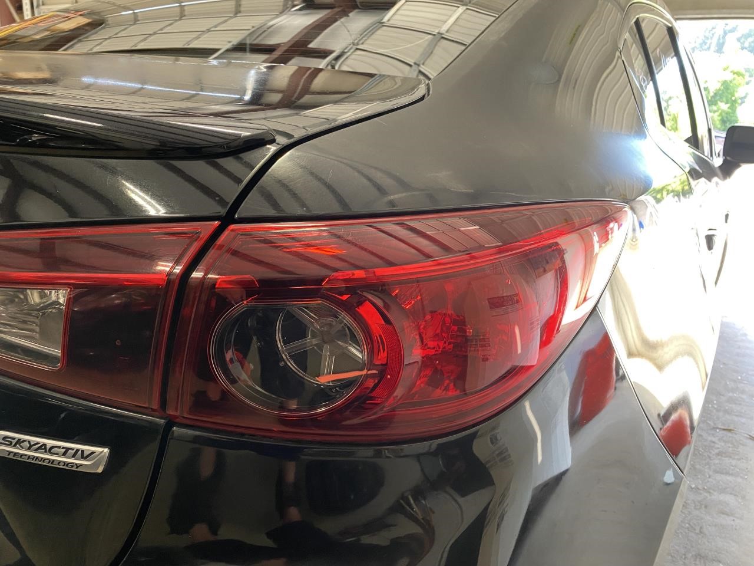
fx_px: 566
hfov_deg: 67.3
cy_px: 283
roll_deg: -3.5
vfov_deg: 53.1
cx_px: 377
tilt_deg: -16.4
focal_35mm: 26
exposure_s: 1/60
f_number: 1.8
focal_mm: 4.25
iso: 160
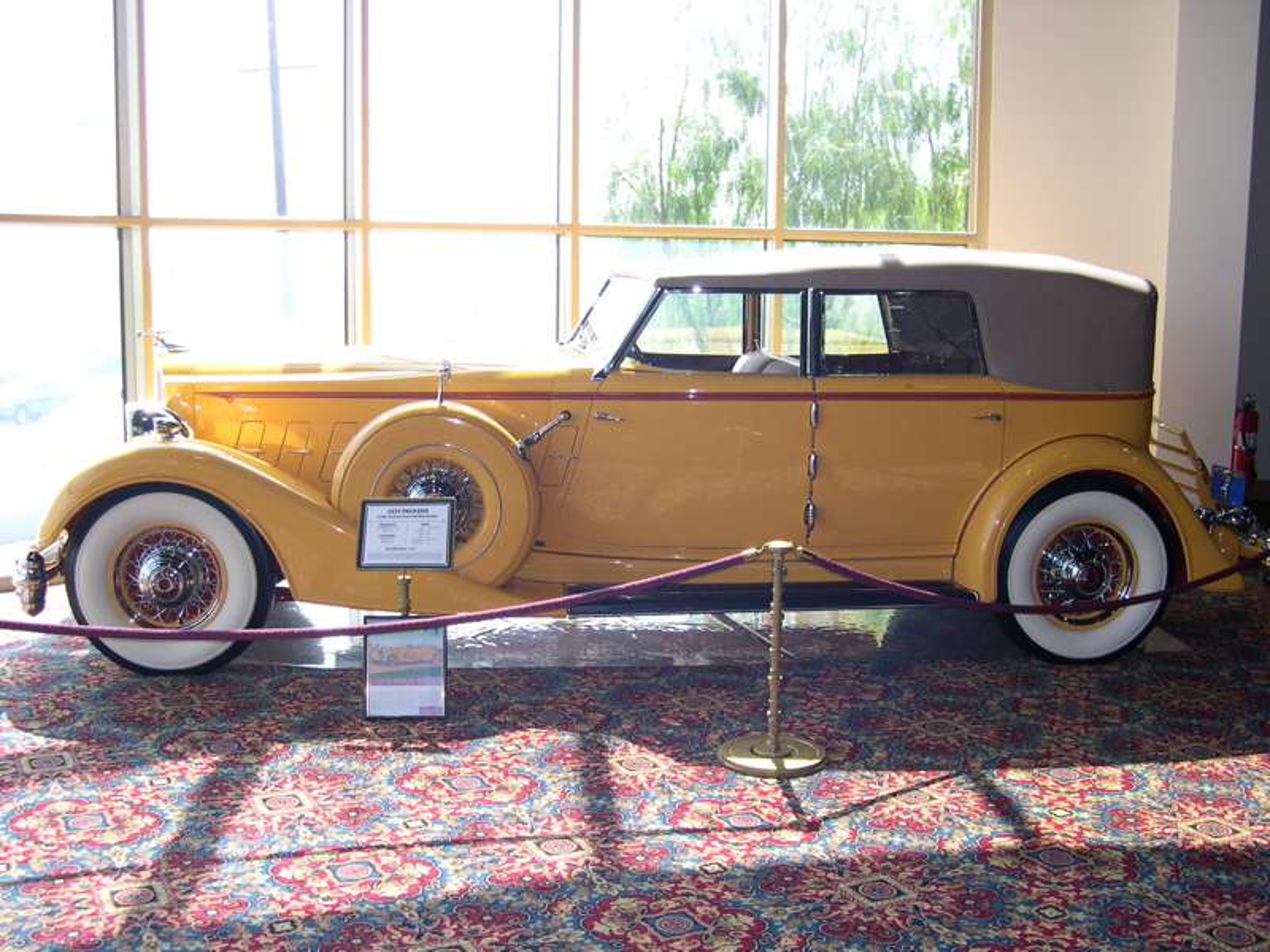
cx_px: 635
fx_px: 1394
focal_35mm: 38
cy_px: 476
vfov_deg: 37.7
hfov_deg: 49.0
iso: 141
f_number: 2.8
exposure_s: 1/154
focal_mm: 8
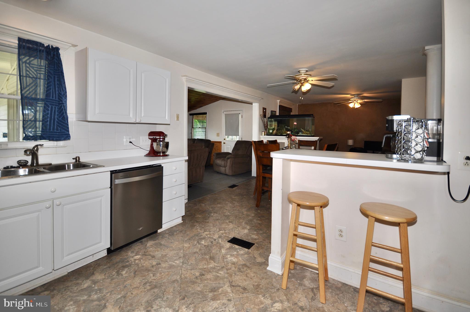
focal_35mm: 15
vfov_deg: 77.2
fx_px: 196
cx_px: 235
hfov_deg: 100.5
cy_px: 156
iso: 100
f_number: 4
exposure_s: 1/60
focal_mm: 10
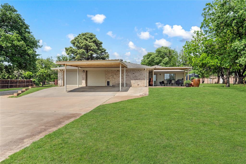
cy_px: 82
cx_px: 123
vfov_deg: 56.1
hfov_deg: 77.4
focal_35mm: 22
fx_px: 154
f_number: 8
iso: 100
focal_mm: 22.5
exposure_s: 1/200
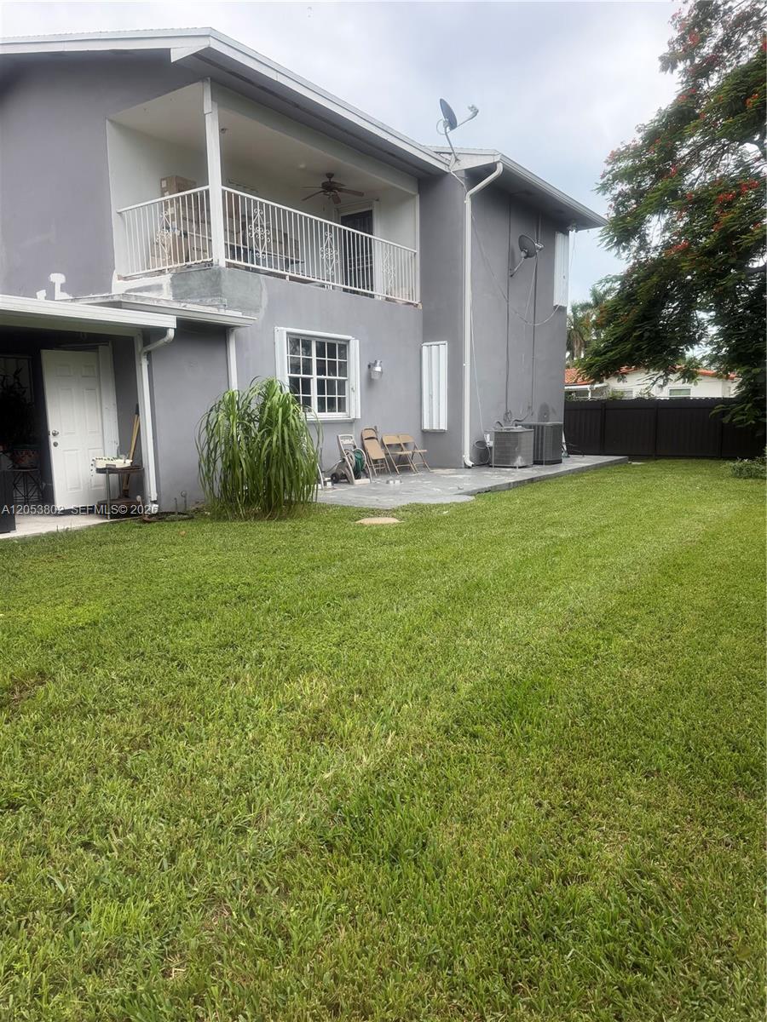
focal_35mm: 24
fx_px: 709
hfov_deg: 56.8
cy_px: 511
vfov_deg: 71.6
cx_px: 384
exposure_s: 1/1464
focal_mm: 6.76
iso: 100
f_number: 1.78
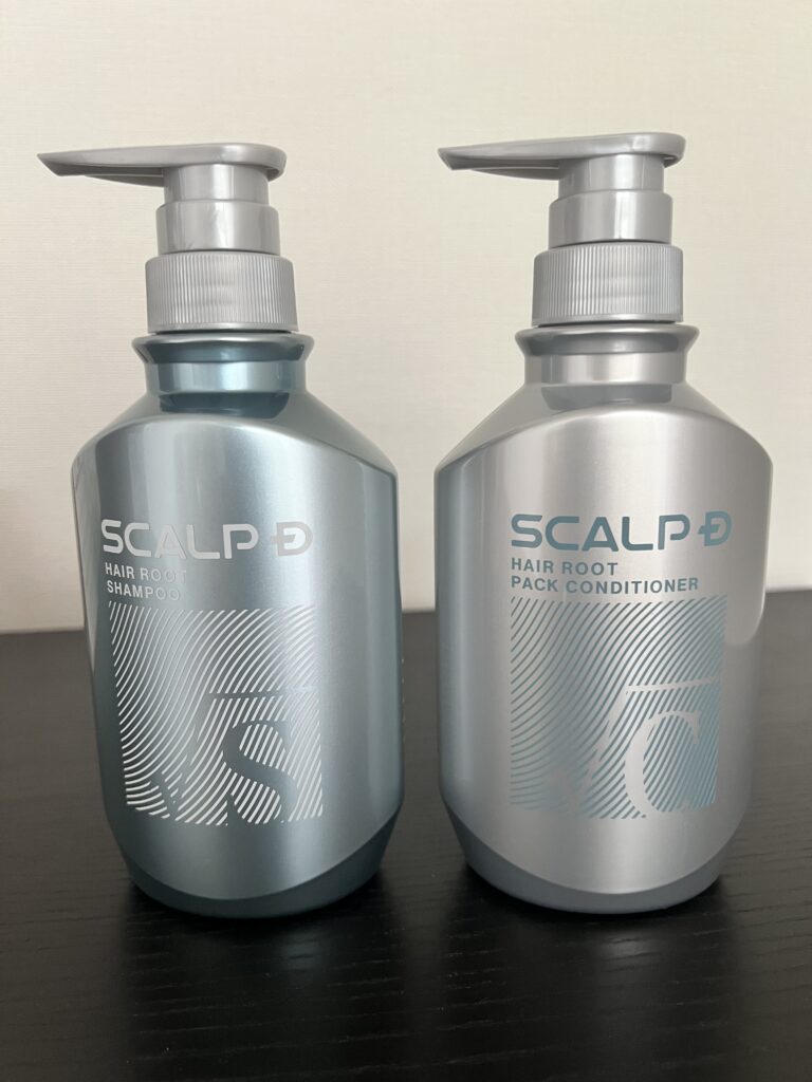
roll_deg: +1.5
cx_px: 406
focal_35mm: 26
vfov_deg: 67.3
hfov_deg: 53.1
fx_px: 813
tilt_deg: -11.7
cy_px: 541
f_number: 1.5
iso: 320
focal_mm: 5.7
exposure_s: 1/60
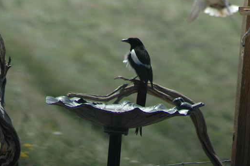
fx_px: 4578
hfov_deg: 3.1
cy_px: 70
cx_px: 135
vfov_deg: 2.1
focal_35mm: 660
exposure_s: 1/400
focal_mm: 300
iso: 200
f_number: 5.6
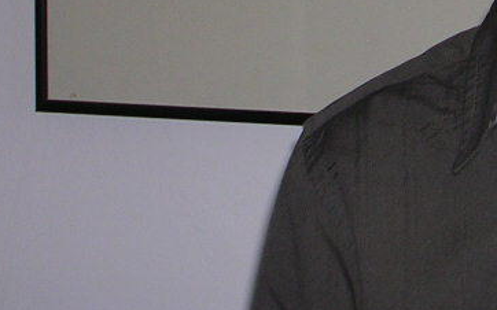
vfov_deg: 8.6
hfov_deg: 13.8
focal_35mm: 147
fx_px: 1990
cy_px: -202
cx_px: 608
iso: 50
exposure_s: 1/60.1
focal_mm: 7.5
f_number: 3.1
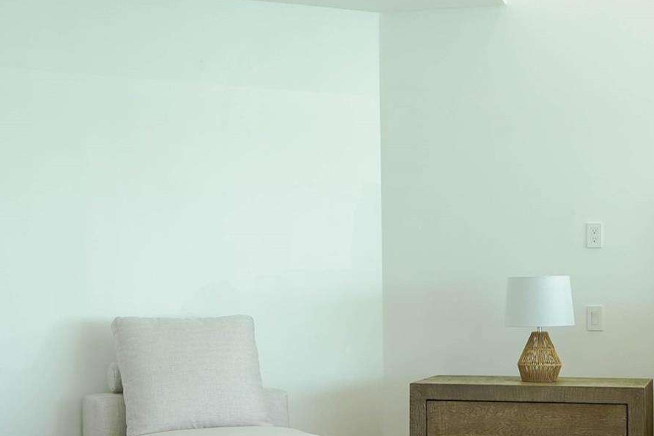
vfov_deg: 20.8
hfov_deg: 31.0
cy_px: 295
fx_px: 1181
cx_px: 317
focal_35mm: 65
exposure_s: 1/400
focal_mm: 24
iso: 640
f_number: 5.6
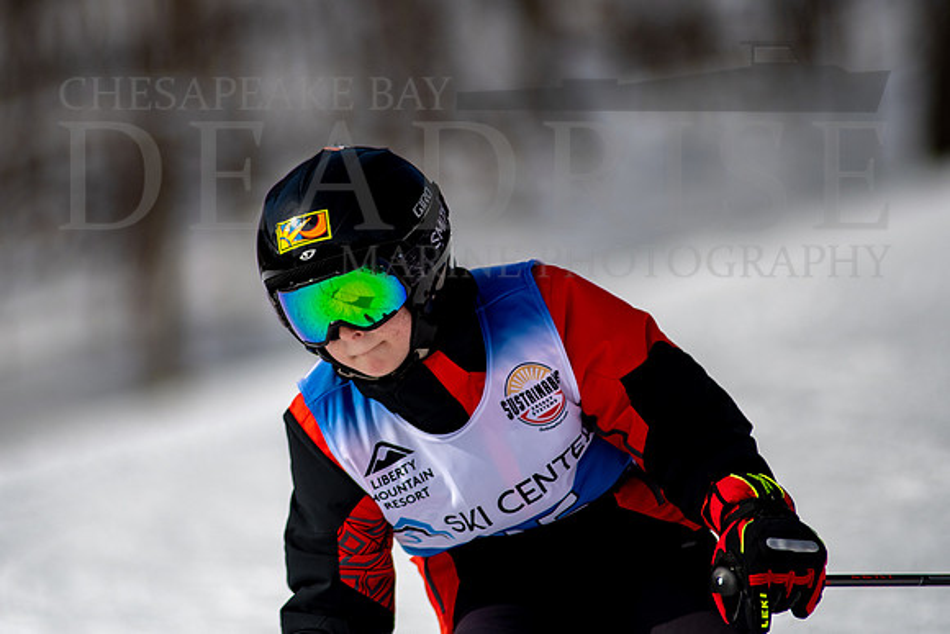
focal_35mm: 526
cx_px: 395
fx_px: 13883
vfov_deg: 2.6
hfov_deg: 3.9
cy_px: 263
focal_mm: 300
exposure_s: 1/6400
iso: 100
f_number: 2.8
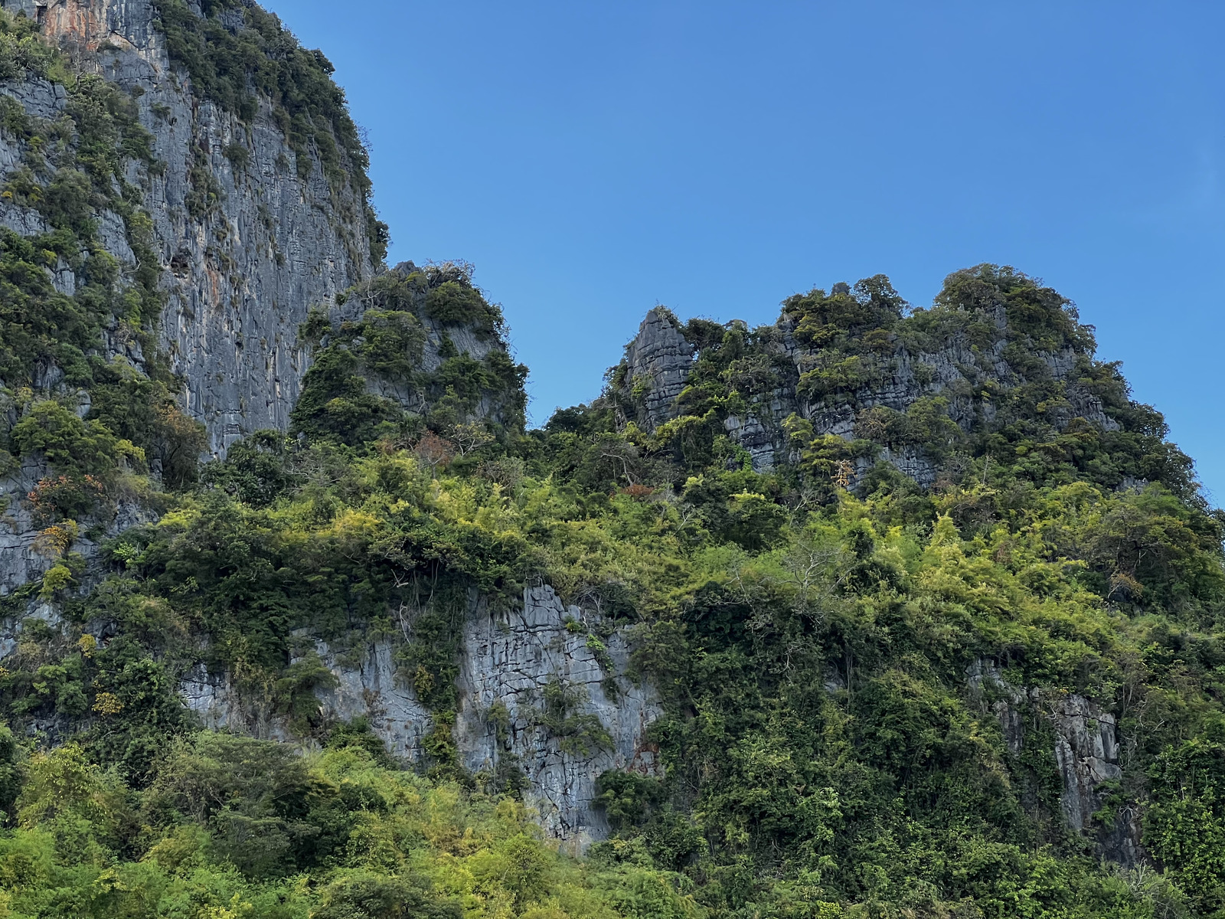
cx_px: 612
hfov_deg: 25.3
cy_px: 460
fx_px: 2725
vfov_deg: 19.1
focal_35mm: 77
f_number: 2.8
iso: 32
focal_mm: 9
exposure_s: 1/259
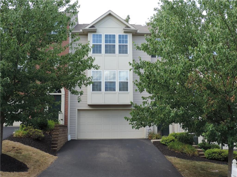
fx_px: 274
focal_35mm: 40
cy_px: 88
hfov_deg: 46.8
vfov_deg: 36.0
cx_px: 118
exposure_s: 1/125
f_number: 5.3
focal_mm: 7.1
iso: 80
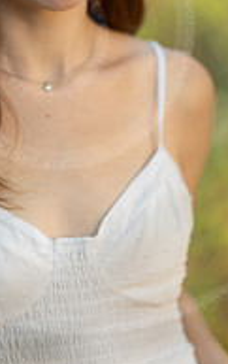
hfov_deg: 6.5
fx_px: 2004
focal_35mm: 202
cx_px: 64
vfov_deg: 10.3
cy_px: 89
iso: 160
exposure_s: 1/400
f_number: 1.2
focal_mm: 85
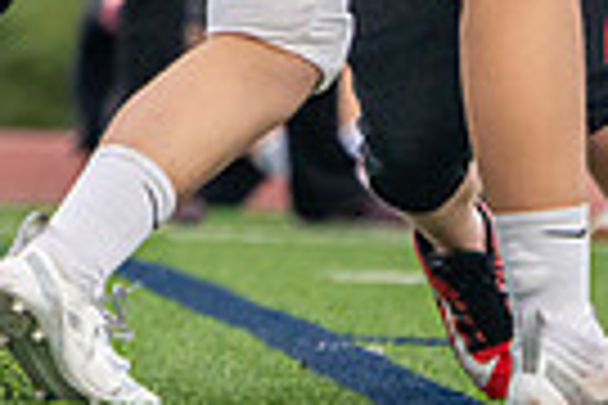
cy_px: -363
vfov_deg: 0.7
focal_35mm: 1904
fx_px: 32154
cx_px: -588
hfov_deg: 1.1
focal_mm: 324
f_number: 5.6
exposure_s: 1/1600
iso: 1000
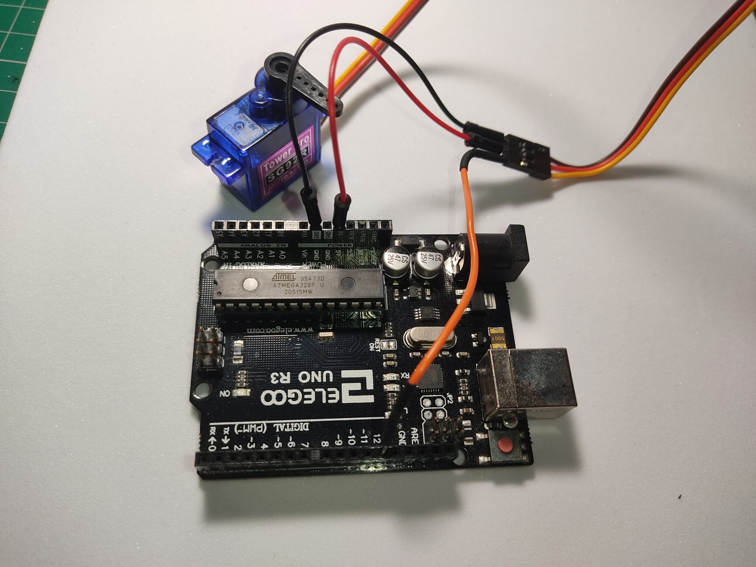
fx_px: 568
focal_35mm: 26
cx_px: 378
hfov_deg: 67.3
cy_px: 284
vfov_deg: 53.1
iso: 149
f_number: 1.79
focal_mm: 4.74
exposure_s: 1/100
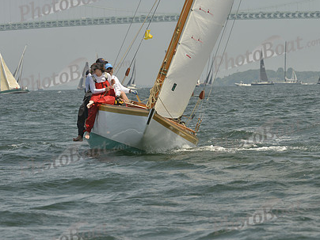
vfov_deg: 5.1
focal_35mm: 290
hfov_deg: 6.8
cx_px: 172
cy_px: 104
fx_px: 2681
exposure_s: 1/1000
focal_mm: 210
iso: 280
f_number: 9
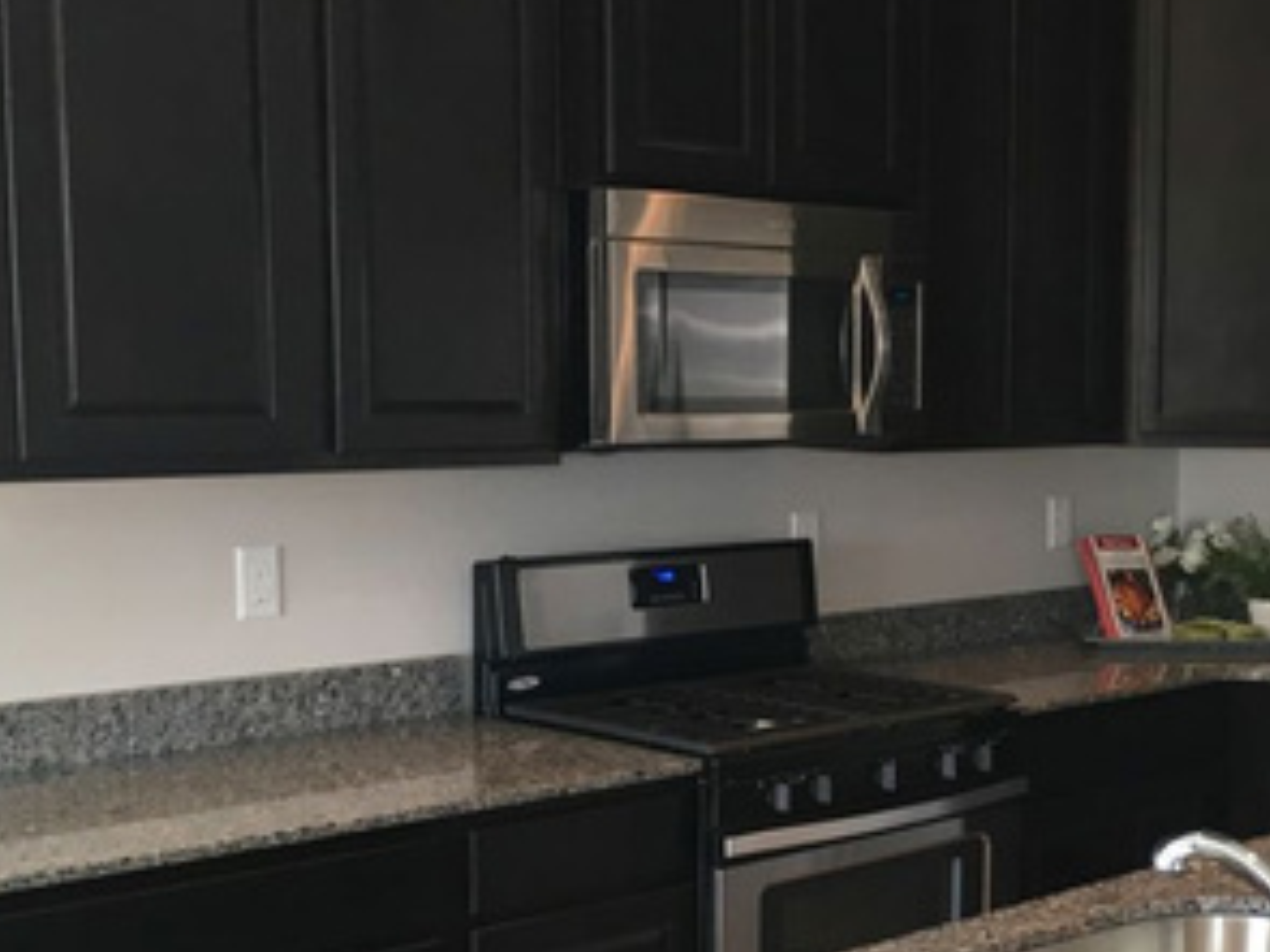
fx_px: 2310
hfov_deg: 29.4
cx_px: 1154
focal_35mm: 63
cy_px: 655
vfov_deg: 23.1
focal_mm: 4.15
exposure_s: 1/30
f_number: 2.2
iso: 50
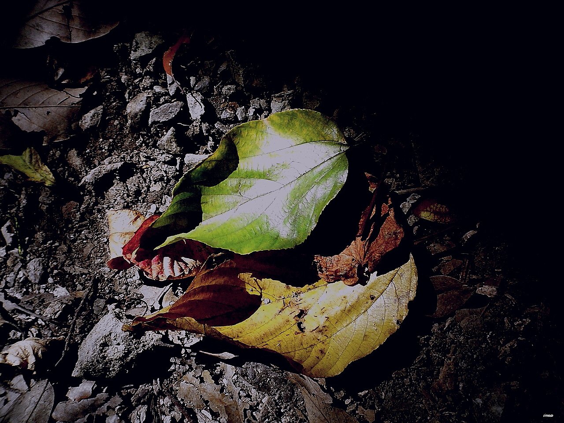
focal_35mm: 37
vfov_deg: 38.7
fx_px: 603
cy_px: 212
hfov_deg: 50.1
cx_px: 282
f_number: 3.5
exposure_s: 1/80
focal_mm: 5.6
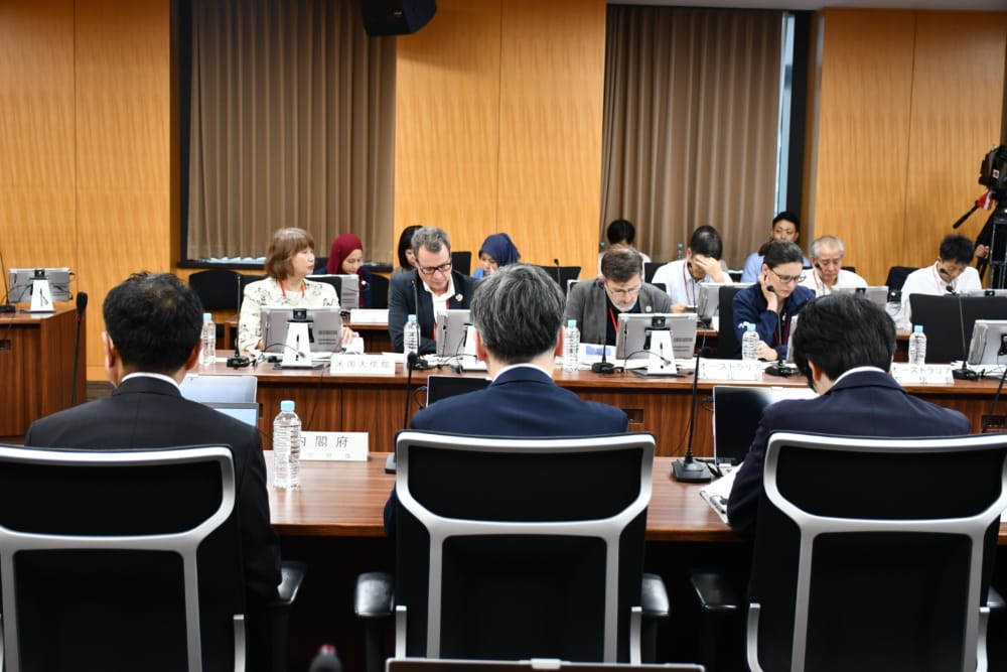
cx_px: 504
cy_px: 336
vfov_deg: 28.1
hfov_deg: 41.1
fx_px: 1343
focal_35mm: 48
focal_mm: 32
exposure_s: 1/125
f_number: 4
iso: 900
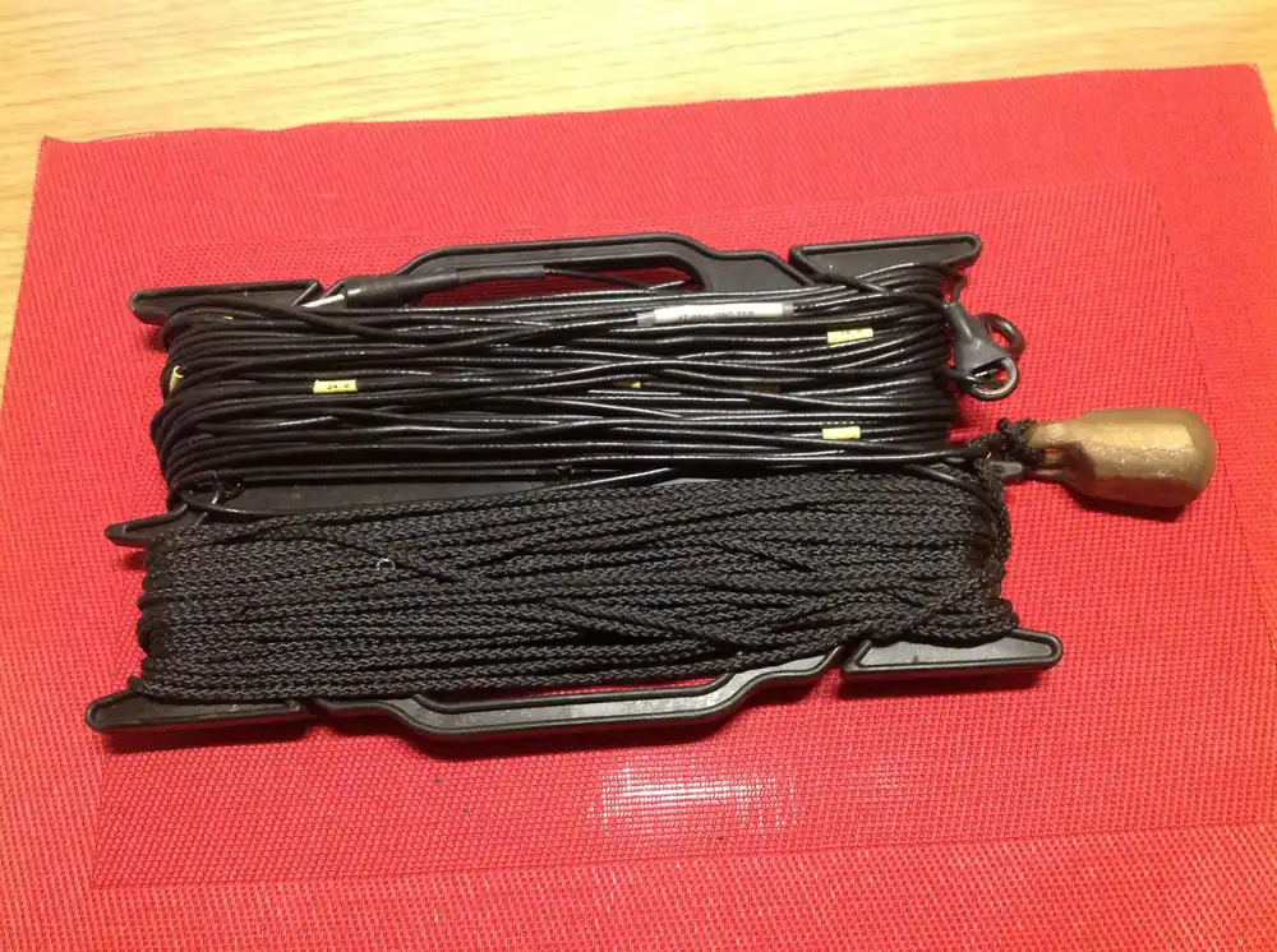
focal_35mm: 35
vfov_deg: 40.6
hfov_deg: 52.7
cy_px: 476
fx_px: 1289
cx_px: 638
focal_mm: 4.28
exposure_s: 1/15
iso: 400
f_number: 2.4
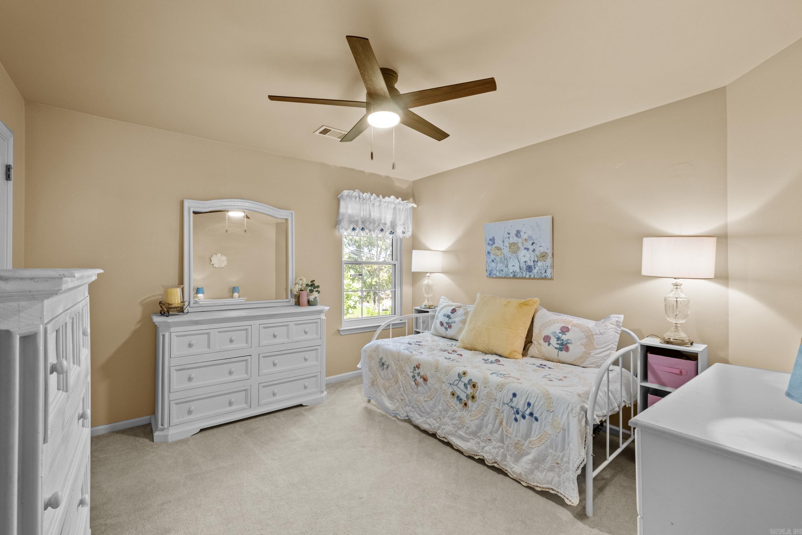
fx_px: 334
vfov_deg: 77.3
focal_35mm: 15
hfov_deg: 100.4
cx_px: 401
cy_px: 268
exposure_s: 1/2
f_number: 7.1
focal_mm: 10
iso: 400
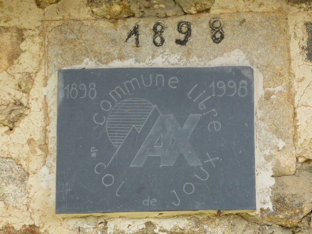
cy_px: 117
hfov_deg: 16.0
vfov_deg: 12.0
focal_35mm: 123
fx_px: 1109
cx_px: 156
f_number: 5.1
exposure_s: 1/100
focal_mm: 20.2
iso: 100
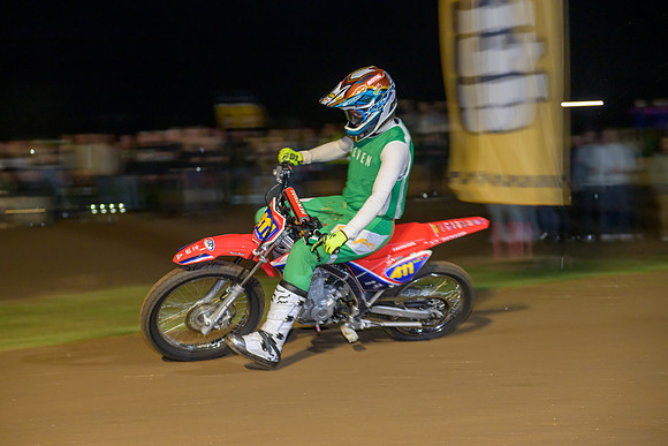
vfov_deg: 19.5
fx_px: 1299
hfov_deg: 28.8
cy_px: 223
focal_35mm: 70
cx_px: 334
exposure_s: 1/50
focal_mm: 70
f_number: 2.8
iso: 2500
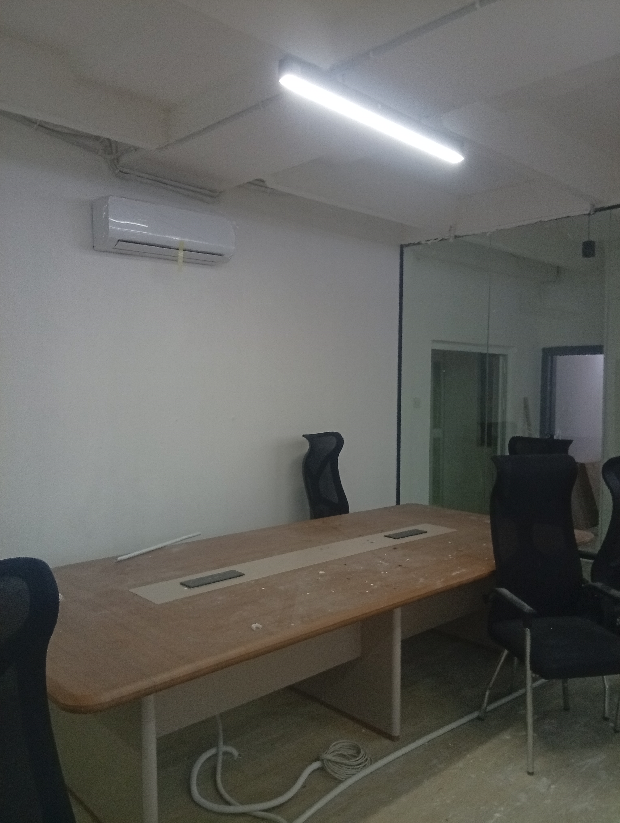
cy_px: 412
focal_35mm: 27
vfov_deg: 65.2
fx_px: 643
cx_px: 310
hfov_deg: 51.5
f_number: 1.8
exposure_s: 1/50
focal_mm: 3.84
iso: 171
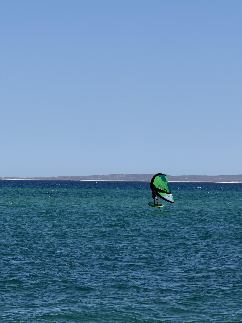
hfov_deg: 7.4
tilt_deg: +0.9
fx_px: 1874
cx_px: 122
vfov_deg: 9.8
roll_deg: -1.1
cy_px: 161
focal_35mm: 201
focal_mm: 16.89
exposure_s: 1/851
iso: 16
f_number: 2.8
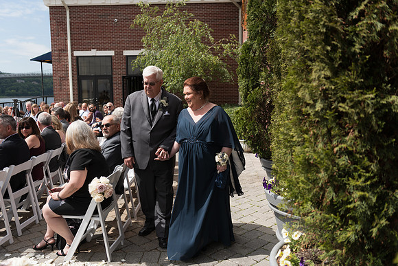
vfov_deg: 41.1
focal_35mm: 32
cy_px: 133
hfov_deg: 58.7
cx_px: 199
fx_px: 354
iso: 64
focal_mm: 32
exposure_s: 1/1250
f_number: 2.8
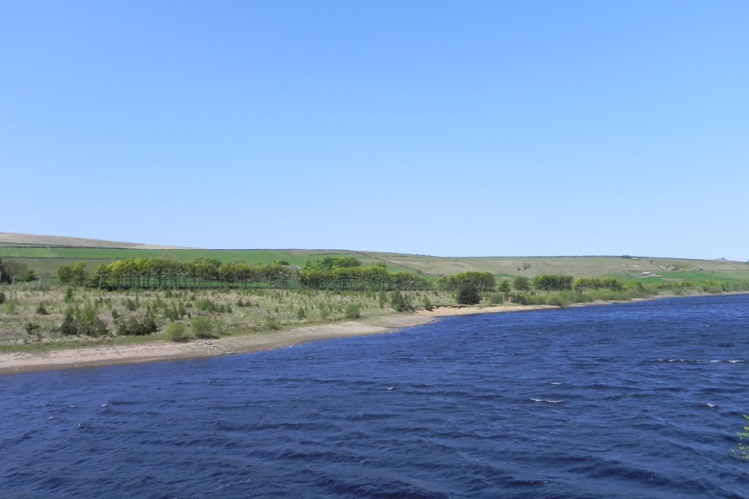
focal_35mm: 28
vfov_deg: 46.4
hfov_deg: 65.5
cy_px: 257
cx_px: 365
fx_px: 582
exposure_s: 1/308
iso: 160
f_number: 7.1
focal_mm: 4.6
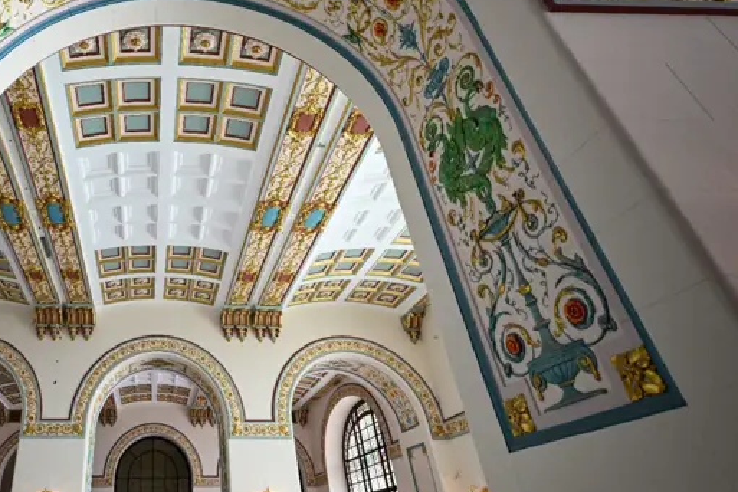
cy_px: 193
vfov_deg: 52.7
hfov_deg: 68.4
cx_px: 174
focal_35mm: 24
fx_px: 492
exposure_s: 1/500
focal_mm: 14
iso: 2000
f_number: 2.8
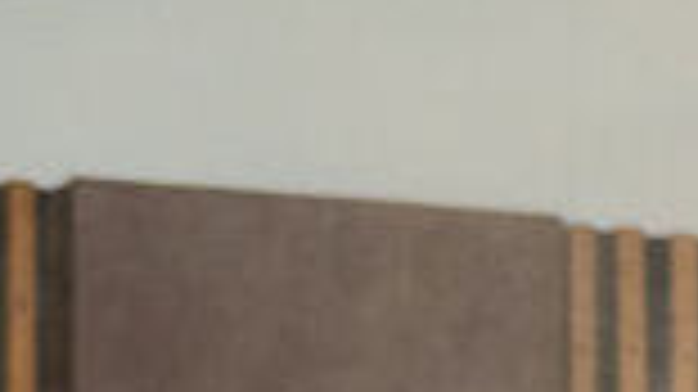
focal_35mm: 360
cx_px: -730
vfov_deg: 3.3
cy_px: 1304
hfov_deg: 5.8
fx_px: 6660
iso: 1000
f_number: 1.8
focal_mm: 35
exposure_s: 1/250
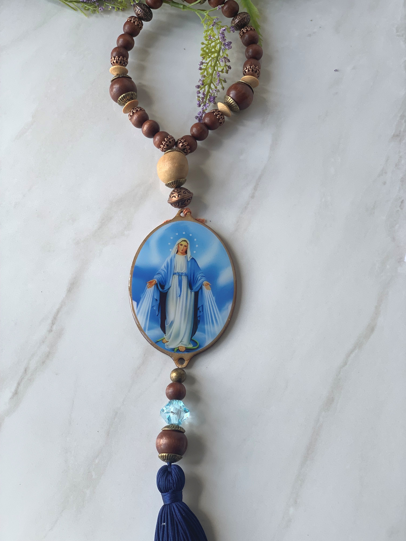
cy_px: 270
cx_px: 203
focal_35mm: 52
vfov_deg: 36.8
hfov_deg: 28.0
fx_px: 813
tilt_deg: -72.0
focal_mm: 6
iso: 20
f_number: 2.4
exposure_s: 1/122
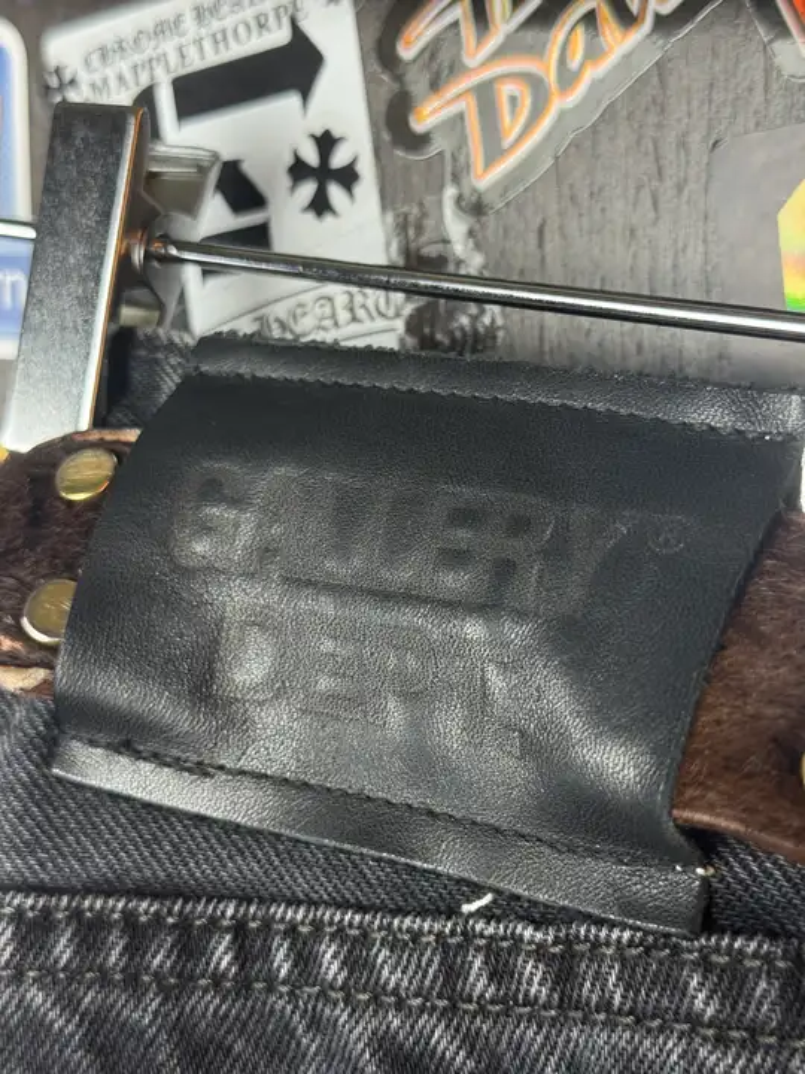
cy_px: 537
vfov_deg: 39.7
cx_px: 402
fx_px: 1488
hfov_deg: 30.3
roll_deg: -0.2
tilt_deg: -7.5
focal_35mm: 48
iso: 100
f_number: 1.78
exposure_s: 1/50
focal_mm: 6.76
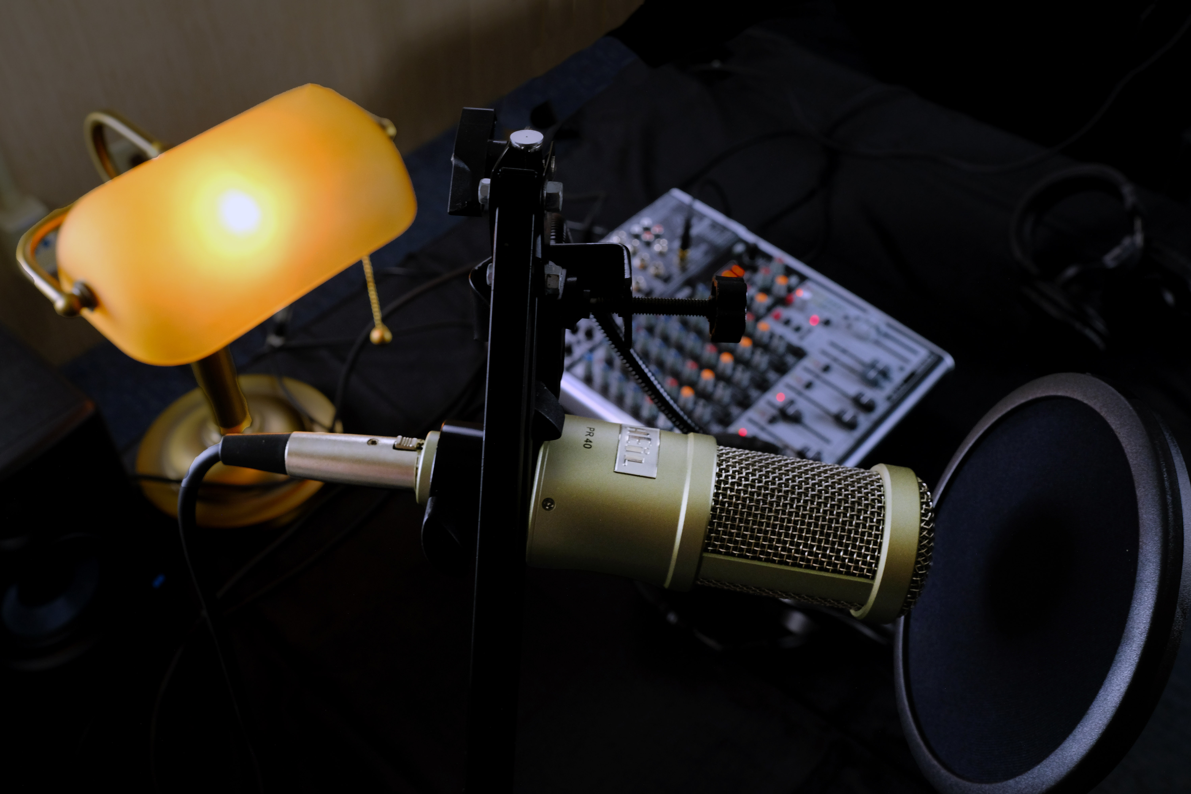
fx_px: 1158
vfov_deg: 37.9
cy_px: 397
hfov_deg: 54.4
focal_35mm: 35
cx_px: 596
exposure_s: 1/30
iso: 1000
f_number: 8
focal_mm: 23
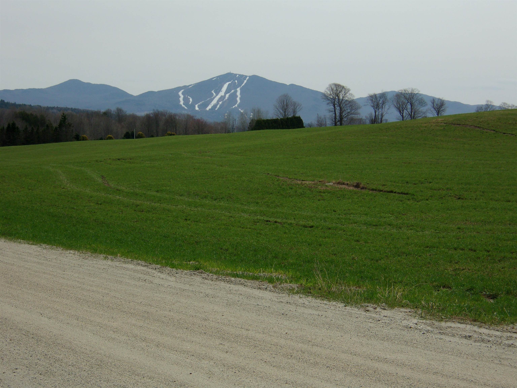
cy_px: 194
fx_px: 1299
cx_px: 258
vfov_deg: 17.0
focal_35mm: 87
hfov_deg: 22.5
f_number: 19.9
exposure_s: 1/50
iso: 80
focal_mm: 15.6
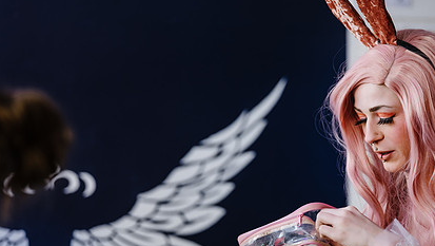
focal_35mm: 133
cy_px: 148
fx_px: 1535
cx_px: 245
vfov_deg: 9.1
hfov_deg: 16.1
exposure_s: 1/100
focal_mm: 110
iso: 200
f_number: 2
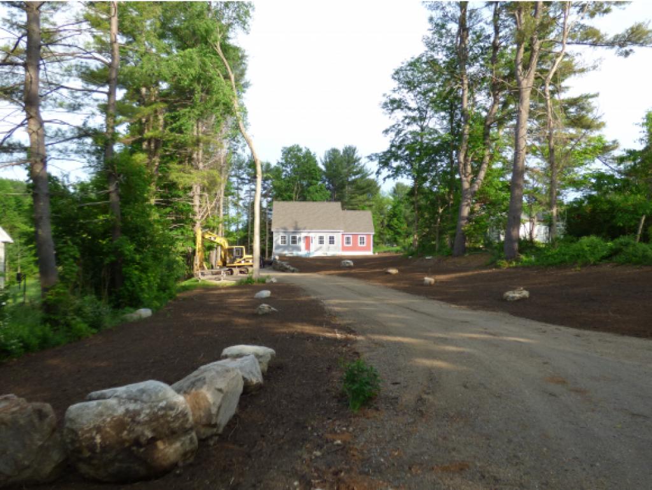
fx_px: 433
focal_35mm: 23
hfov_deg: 73.9
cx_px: 326
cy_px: 245
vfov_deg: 58.9
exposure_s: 1/400
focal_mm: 4.11
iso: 100
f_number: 3
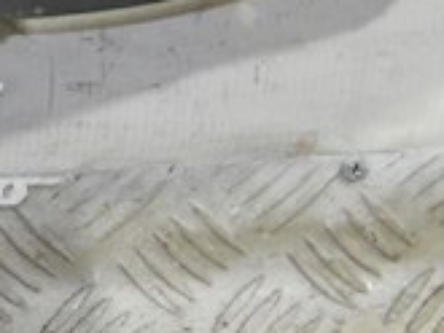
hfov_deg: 11.8
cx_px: -264
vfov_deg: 9.3
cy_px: 164
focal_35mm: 159
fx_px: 2041
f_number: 3.1
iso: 200
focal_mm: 6.72
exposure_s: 1/30
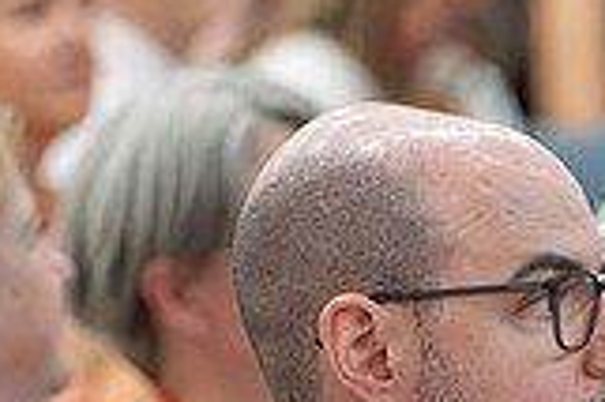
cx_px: 667
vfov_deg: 2.4
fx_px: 9620
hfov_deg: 3.6
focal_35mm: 573
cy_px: 560
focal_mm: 135
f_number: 2.8
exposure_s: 1/250
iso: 6400
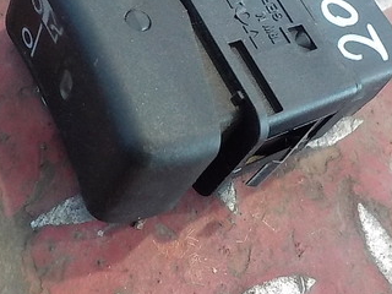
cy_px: 54
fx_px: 679
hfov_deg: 32.2
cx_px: 187
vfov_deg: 24.0
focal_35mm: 60
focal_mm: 4.1
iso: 800
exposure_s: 1/50
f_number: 3.3
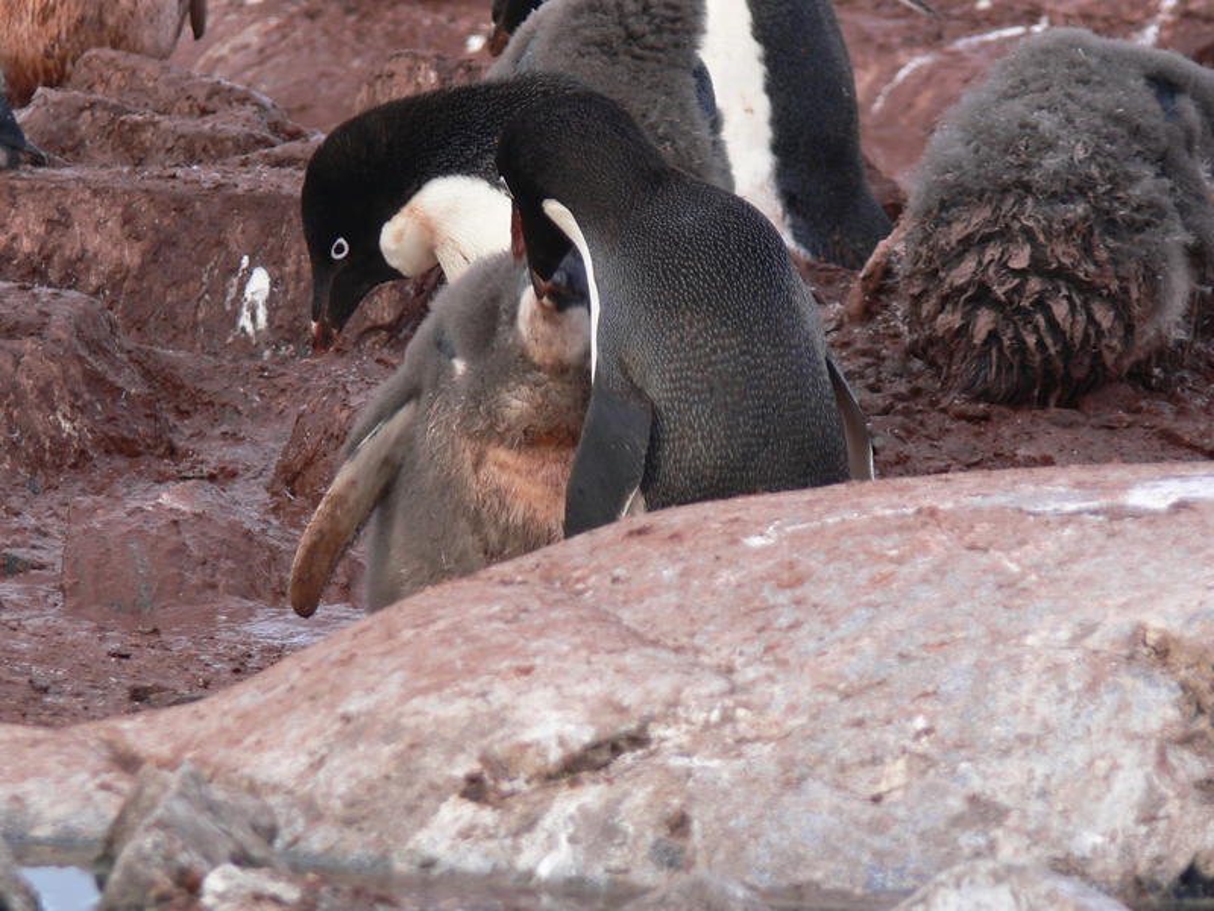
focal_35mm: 408
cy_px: 456
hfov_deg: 4.9
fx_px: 14309
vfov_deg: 3.6
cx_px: 607
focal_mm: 67.8
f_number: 4
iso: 80
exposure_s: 1/100
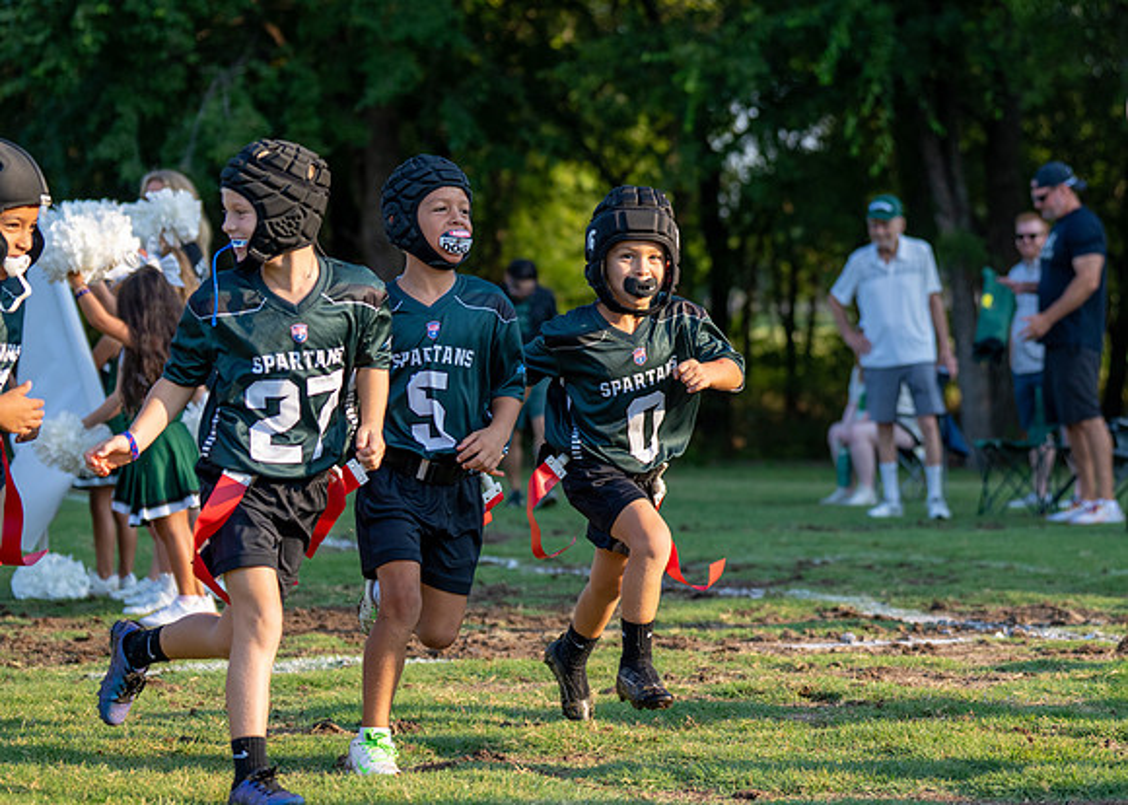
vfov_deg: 13.5
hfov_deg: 18.9
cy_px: 363
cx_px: 616
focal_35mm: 106
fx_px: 3395
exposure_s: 1/1250
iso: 200
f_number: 2.8
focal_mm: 70
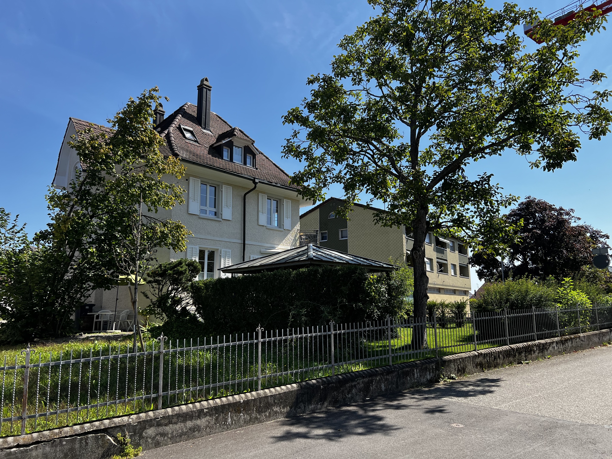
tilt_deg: +9.9
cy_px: 230
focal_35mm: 26
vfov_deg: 53.1
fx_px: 460
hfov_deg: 67.3
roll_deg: +0.5
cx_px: 306
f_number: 1.5
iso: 50
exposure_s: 1/2208
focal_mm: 5.7
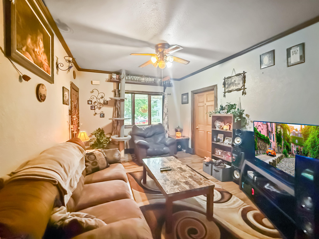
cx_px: 160
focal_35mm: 14
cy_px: 120
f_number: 2.2
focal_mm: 2.22
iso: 1250
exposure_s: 1/60
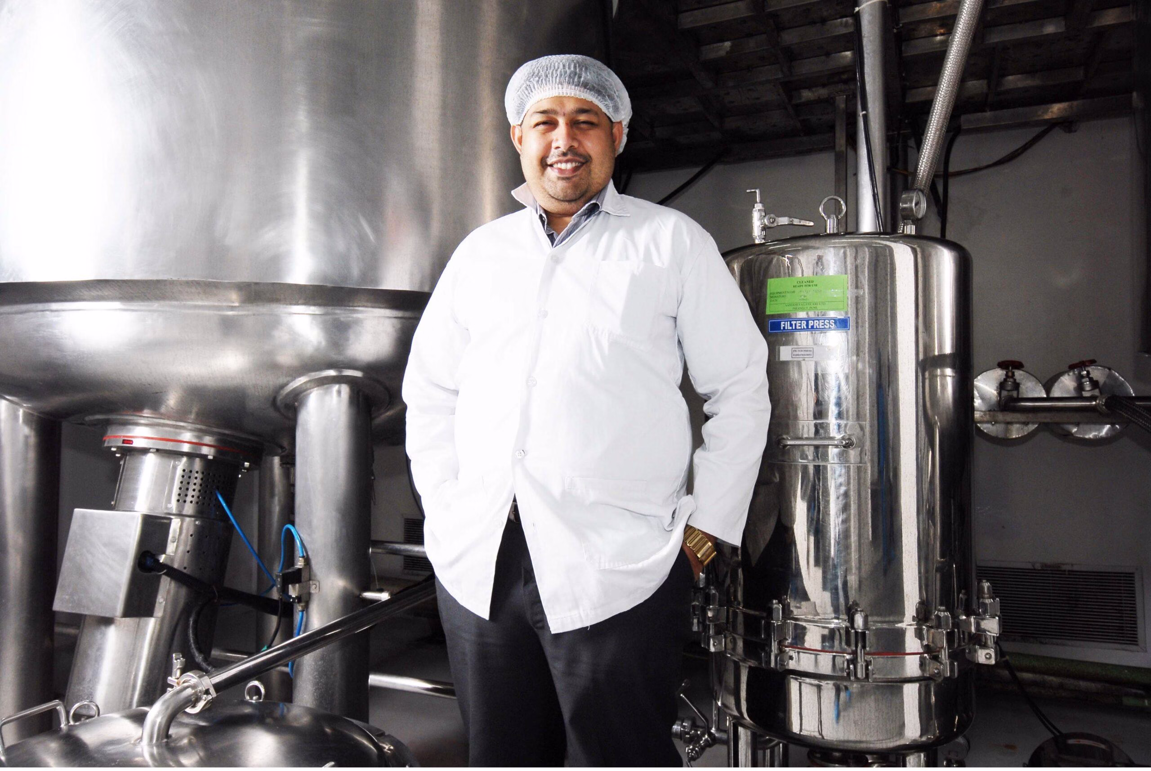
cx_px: 576
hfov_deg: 70.4
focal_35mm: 26
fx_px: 816
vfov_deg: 50.5
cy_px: 386
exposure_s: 1/125
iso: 200
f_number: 10
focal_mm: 17
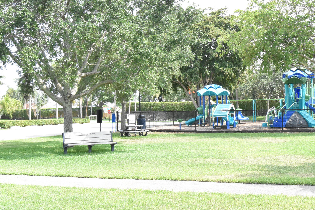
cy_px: 96
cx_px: 217
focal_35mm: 50
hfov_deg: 39.0
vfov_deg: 27.0
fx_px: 437
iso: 2500
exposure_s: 1/640
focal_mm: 20
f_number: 11
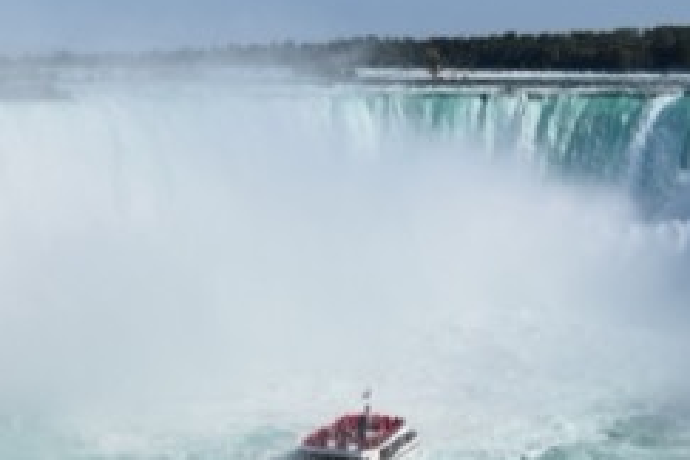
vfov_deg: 17.2
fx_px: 1514
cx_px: -187
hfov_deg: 23.0
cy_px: 315
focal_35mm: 79
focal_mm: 20
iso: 200
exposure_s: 1/500
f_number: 11
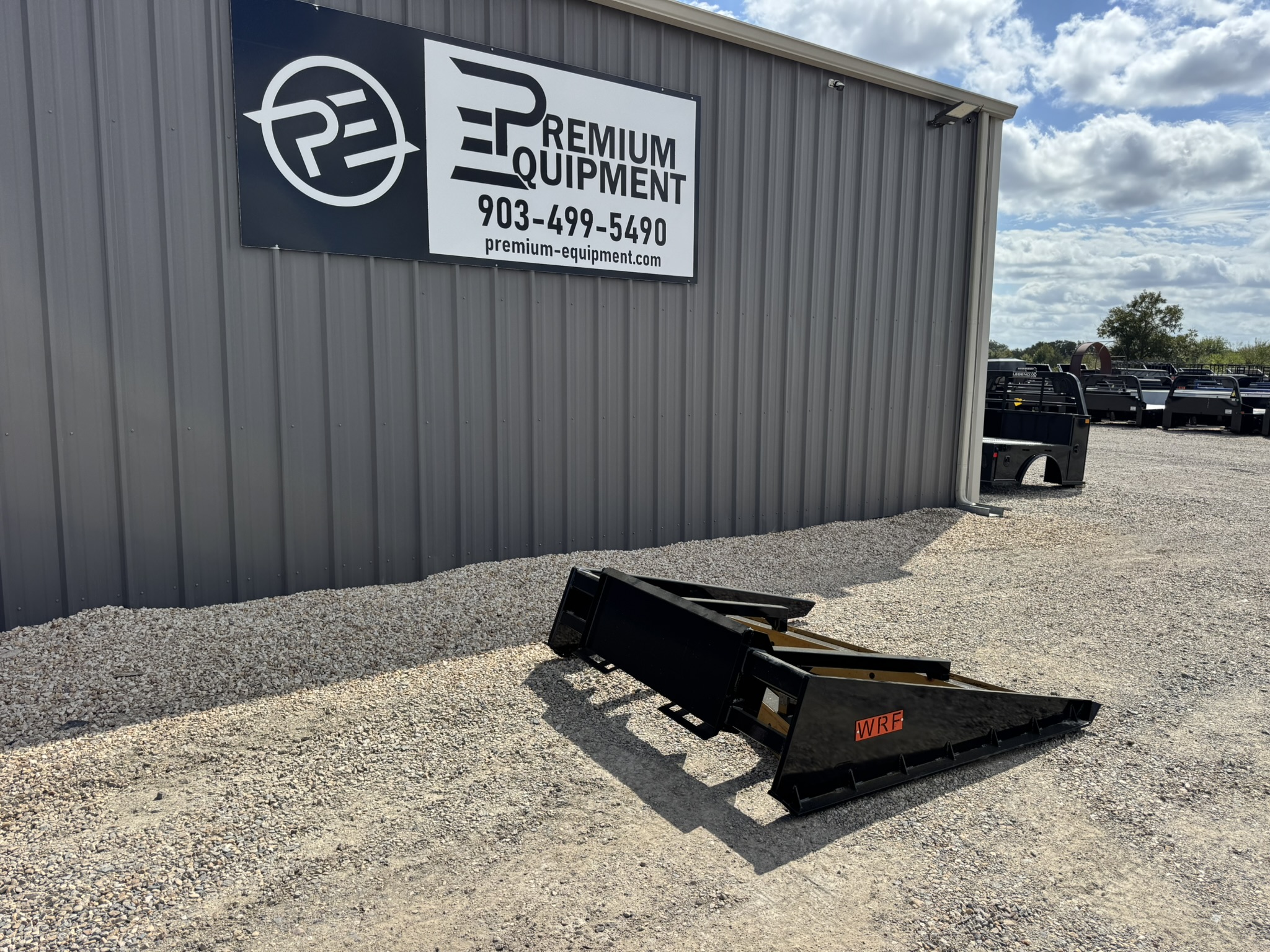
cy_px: 476
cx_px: 635
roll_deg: -0.4
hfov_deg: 71.6
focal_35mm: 24
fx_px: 881
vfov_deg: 56.8
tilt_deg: -5.9
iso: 80
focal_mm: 6.76
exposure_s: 1/4608
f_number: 1.78
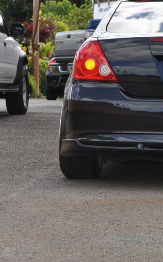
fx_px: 1209
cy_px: 106
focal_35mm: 170
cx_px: 190
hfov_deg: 7.7
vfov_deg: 12.3
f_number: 7.1
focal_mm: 55
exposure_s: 1/200
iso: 200
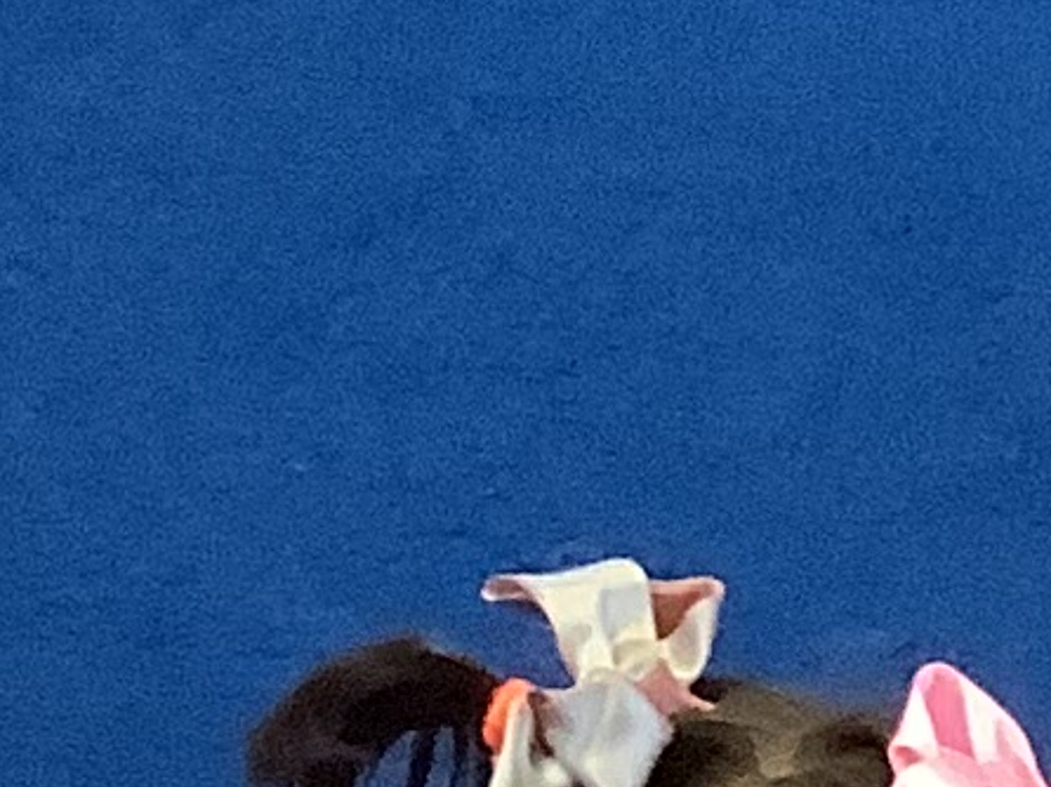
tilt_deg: -26.1
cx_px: 1482
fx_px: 6888
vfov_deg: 6.3
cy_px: -1051
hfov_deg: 8.6
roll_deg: +1.6
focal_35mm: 227
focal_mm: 3.3
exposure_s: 1/40
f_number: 2.4
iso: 400
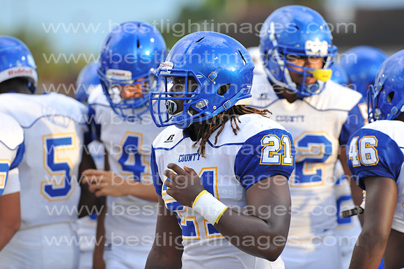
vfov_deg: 4.6
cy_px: 134
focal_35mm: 300
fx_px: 3365
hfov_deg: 6.9
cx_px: 202
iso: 400
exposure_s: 1/640
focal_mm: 300
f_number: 4
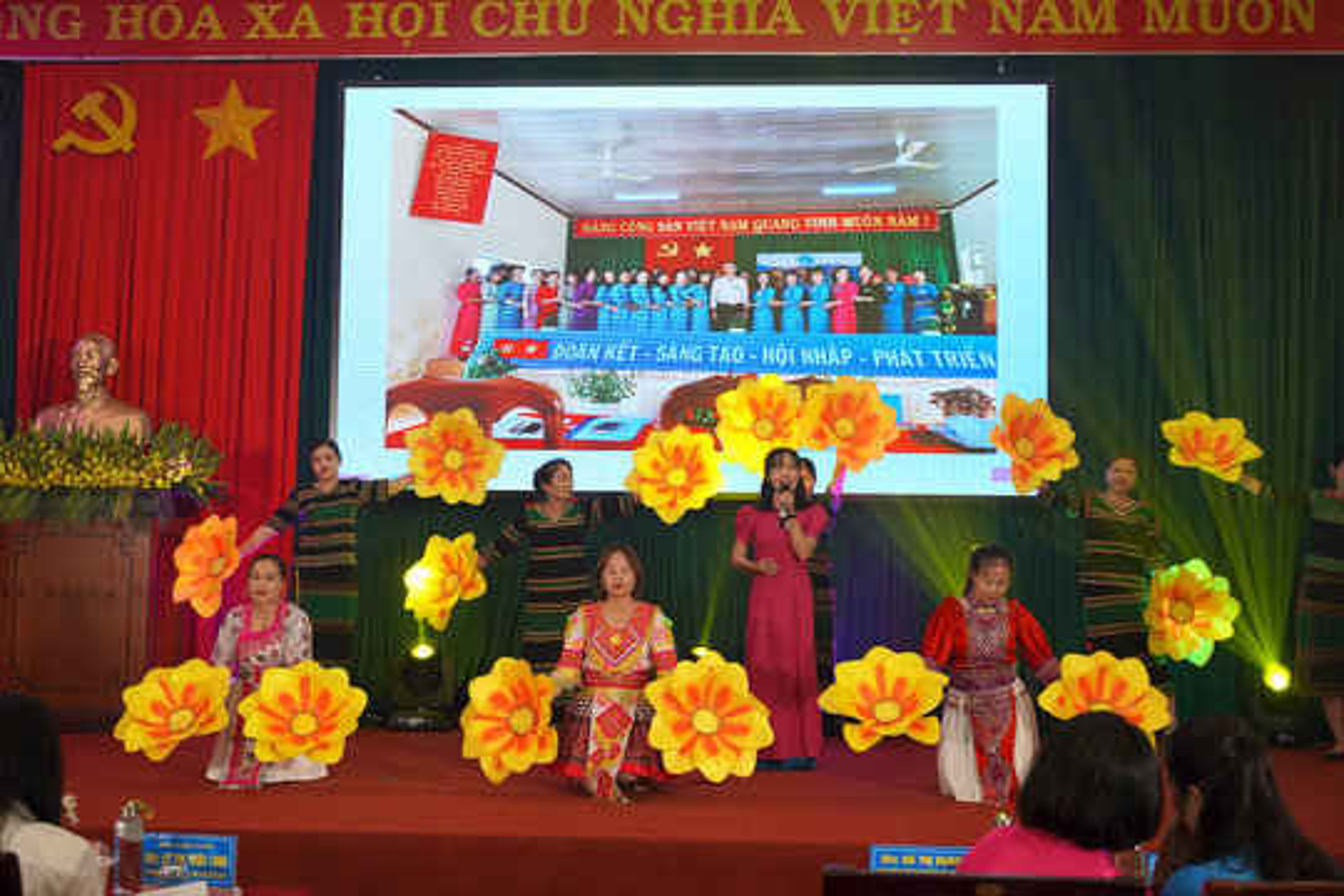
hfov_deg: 44.2
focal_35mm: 44
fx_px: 1654
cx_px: 672
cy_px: 448
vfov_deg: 30.3
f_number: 4
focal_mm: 44.3
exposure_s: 1/160
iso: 640
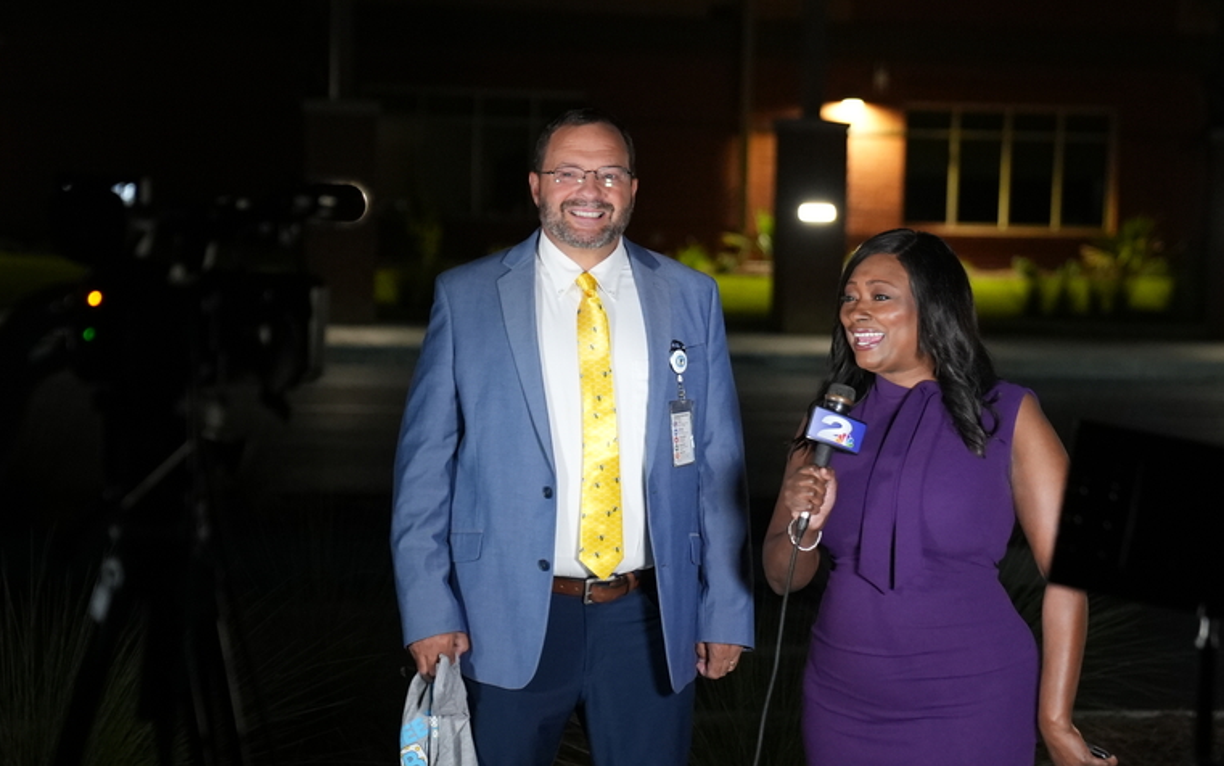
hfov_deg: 21.6
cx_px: 687
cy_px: 484
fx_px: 3203
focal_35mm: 96
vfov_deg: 13.6
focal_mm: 70
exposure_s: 1/125
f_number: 2.8
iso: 5000
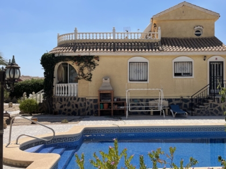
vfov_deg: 39.6
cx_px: 142
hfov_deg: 50.8
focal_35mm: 36
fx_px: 235
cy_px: 84
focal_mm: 4.2
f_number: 1.6
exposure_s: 1/5051
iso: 32
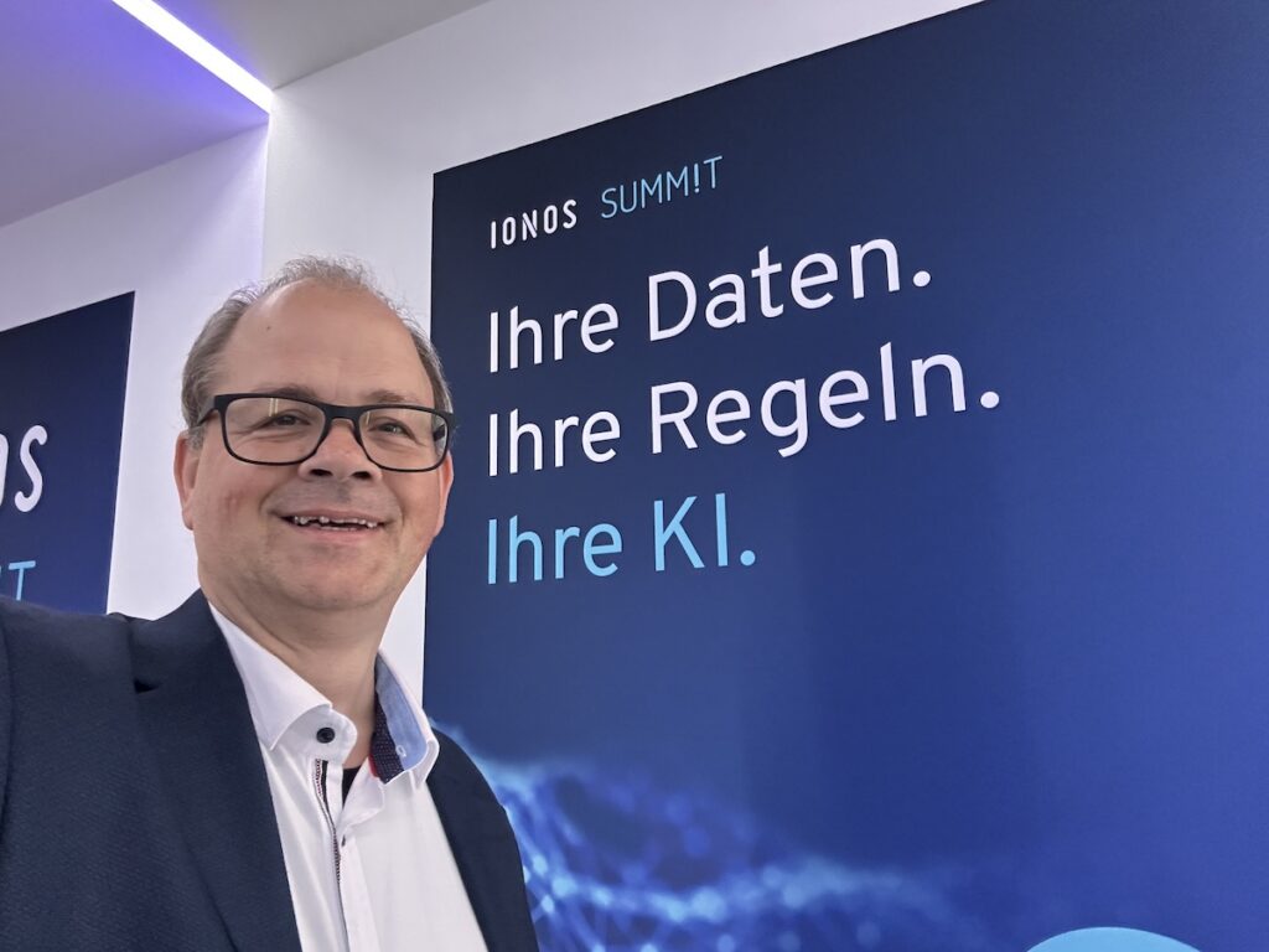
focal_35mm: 23
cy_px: 476
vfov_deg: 58.9
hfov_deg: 73.9
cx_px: 634
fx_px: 843
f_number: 1.9
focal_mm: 2.69
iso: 320
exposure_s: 1/40
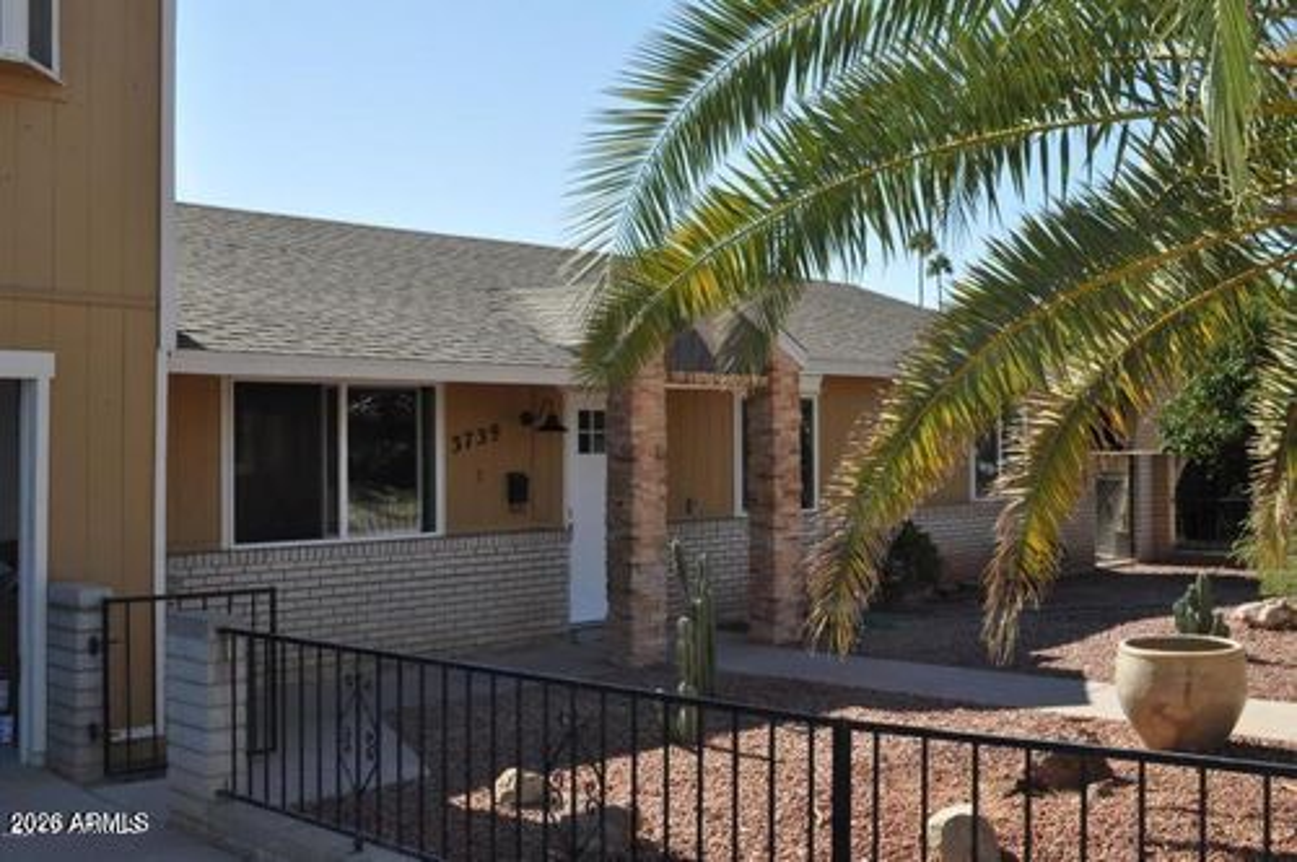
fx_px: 1403
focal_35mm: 39
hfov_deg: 49.6
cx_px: 648
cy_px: 431
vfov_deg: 34.1
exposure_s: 1/200
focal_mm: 26
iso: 200
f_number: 11
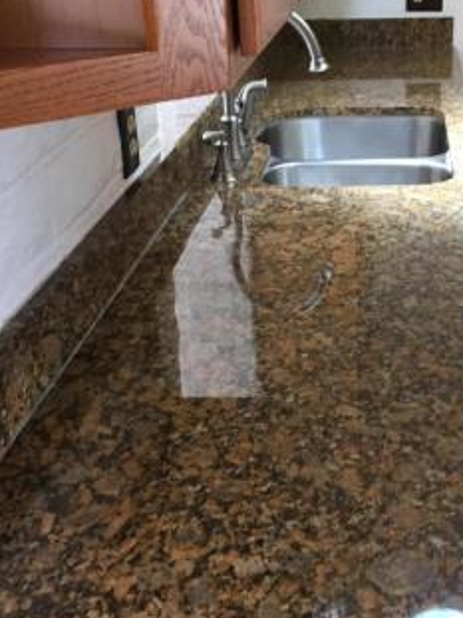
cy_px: 298
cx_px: 368
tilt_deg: -23.4
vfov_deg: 34.4
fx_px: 999
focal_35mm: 56
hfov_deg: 25.6
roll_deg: +1.8
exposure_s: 1/30
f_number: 2.2
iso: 40
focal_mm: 4.15
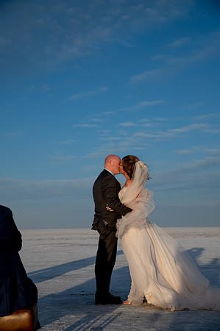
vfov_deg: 28.9
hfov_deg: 19.4
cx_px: 110
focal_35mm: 70
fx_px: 643
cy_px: 166
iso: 200
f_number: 8
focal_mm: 70
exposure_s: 1/400
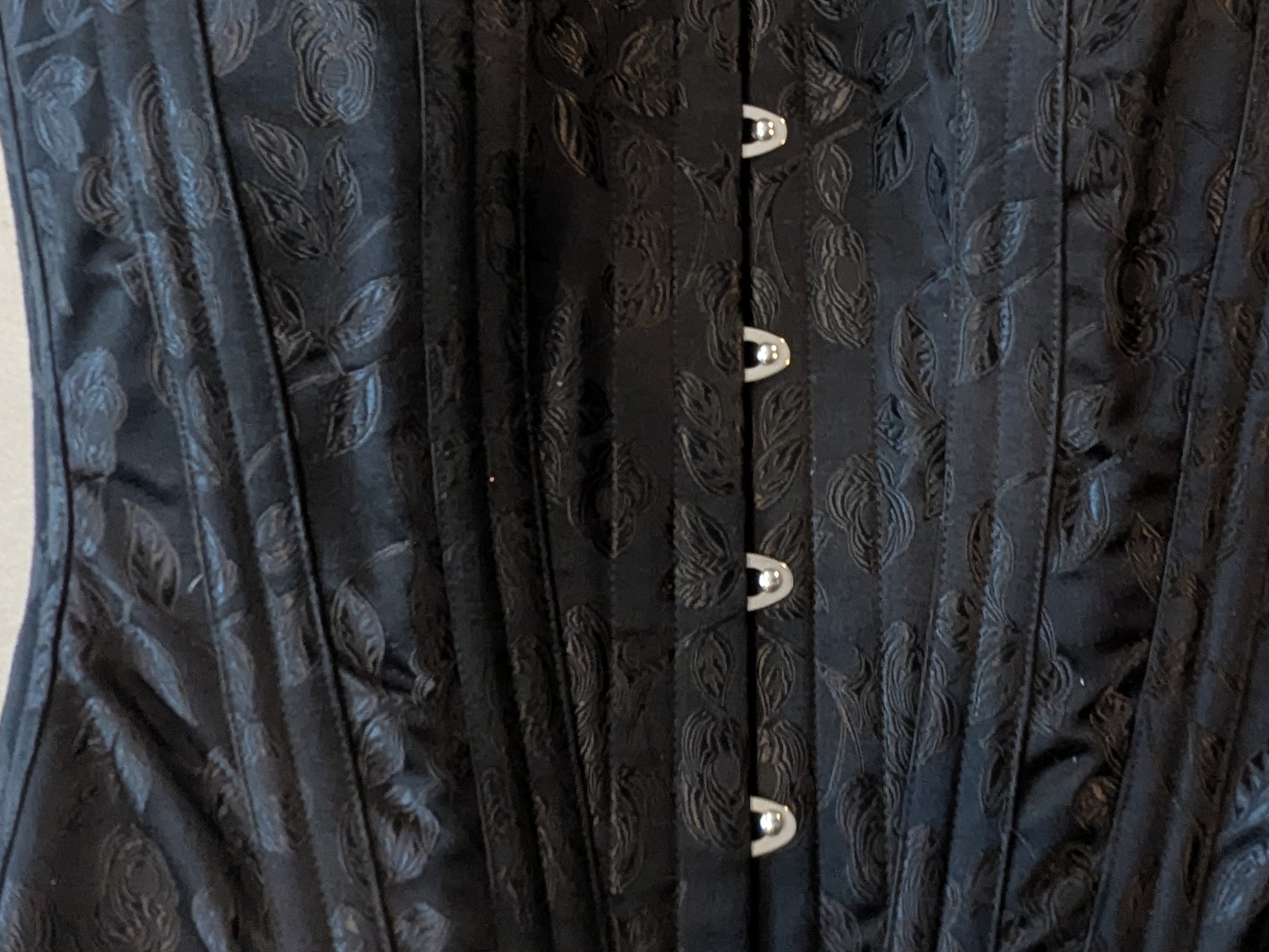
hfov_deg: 47.5
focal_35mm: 39
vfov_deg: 36.0
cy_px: 239
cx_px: 780
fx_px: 1430
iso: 355
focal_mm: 2.35
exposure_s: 1/30
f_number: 2.2
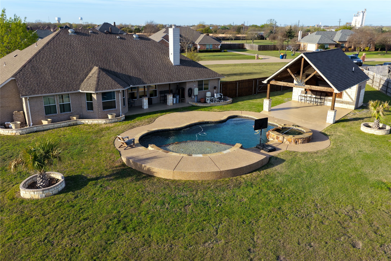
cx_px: 196
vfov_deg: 46.4
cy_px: 130
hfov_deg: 65.5
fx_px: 304
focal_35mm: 28
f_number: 2.8
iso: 200
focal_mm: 14.45
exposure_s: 1/1250
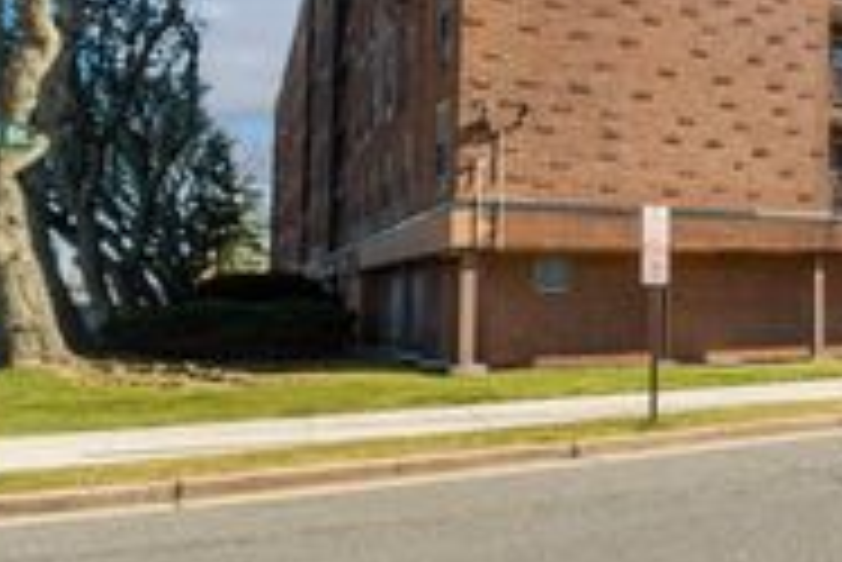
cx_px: 1058
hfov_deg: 35.5
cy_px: 56
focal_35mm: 40
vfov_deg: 31.9
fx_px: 936
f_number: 11
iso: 400
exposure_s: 1/320
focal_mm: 15
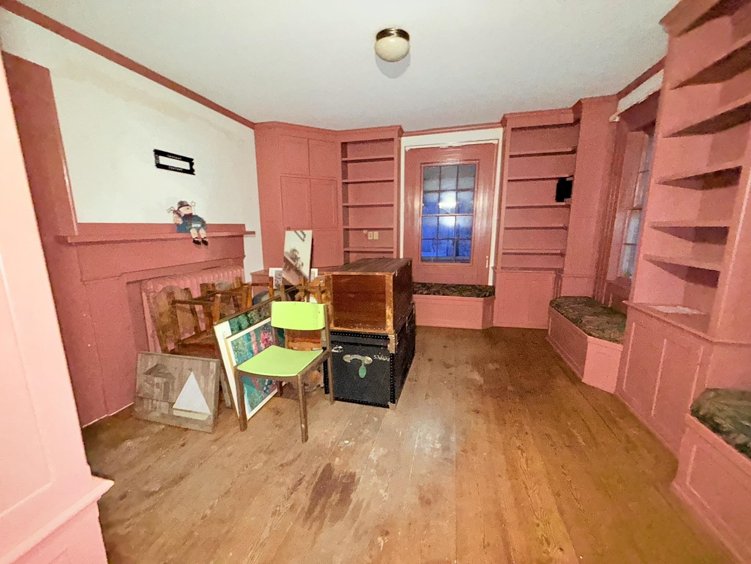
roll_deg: -0.1
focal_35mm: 14
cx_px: 376
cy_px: 282
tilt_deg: -9.1
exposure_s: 1/30
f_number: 2.2
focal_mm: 2.22
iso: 640
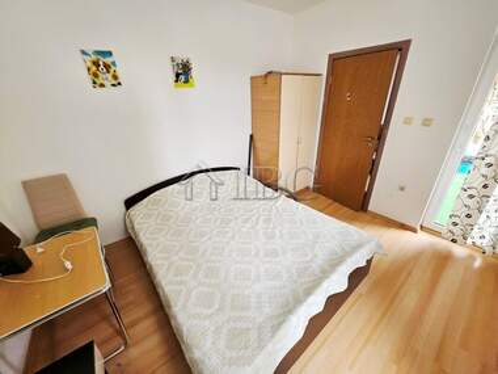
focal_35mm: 13
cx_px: 249
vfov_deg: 89.9
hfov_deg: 106.2
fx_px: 187
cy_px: 187
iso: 100
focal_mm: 1.7
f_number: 2.2
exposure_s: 1/50
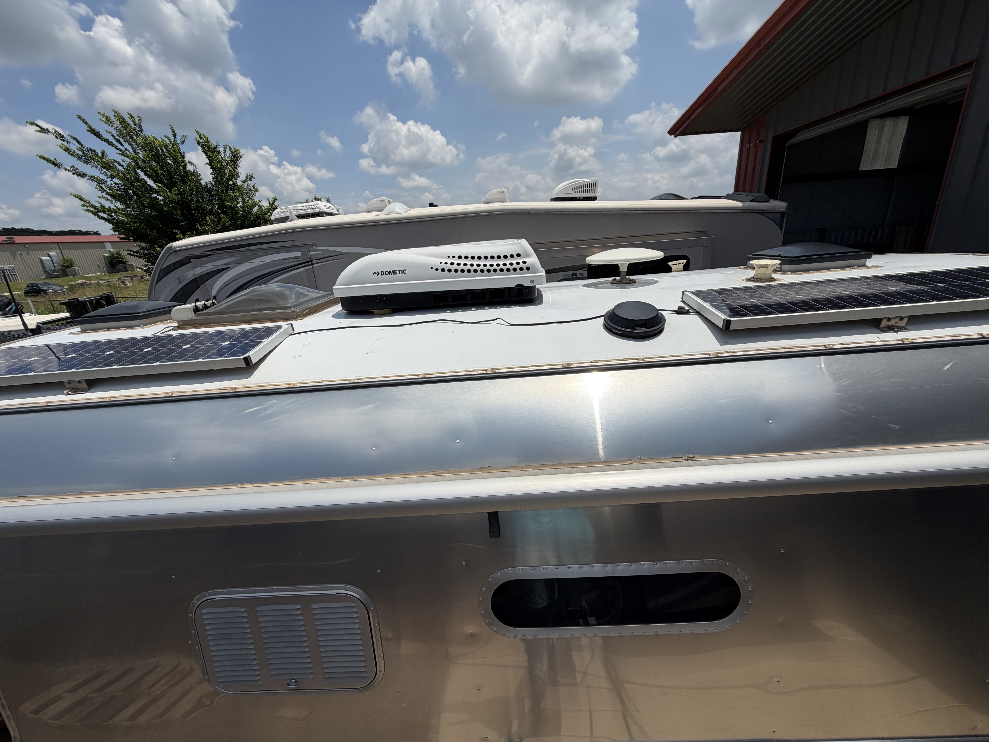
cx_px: 494
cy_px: 371
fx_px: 400
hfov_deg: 102.1
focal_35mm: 14
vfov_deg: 85.7
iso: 20
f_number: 2.2
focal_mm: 2.22
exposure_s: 1/2165
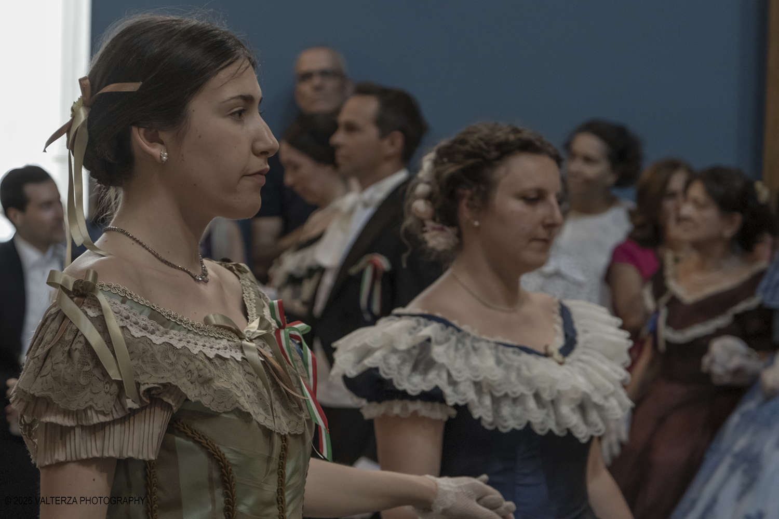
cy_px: 260
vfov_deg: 14.4
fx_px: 2056
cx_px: 390
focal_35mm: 95
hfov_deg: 21.5
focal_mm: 63
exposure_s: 1/160
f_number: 4
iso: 2500
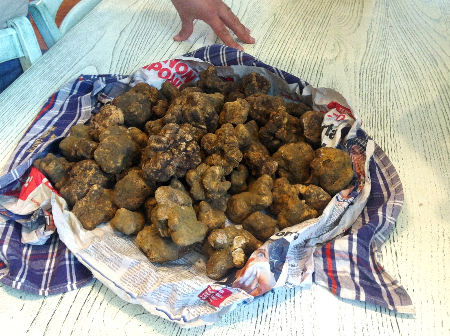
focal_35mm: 41
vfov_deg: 35.0
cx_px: 222
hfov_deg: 45.8
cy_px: 152
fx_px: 532
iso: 100
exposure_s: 1/40
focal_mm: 3.85
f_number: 2.8
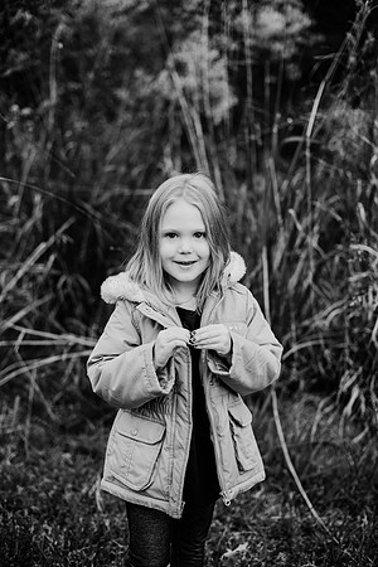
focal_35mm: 50
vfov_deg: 39.6
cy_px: 284
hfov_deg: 27.0
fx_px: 787
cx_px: 189
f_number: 2.2
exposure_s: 1/800
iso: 320
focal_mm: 50
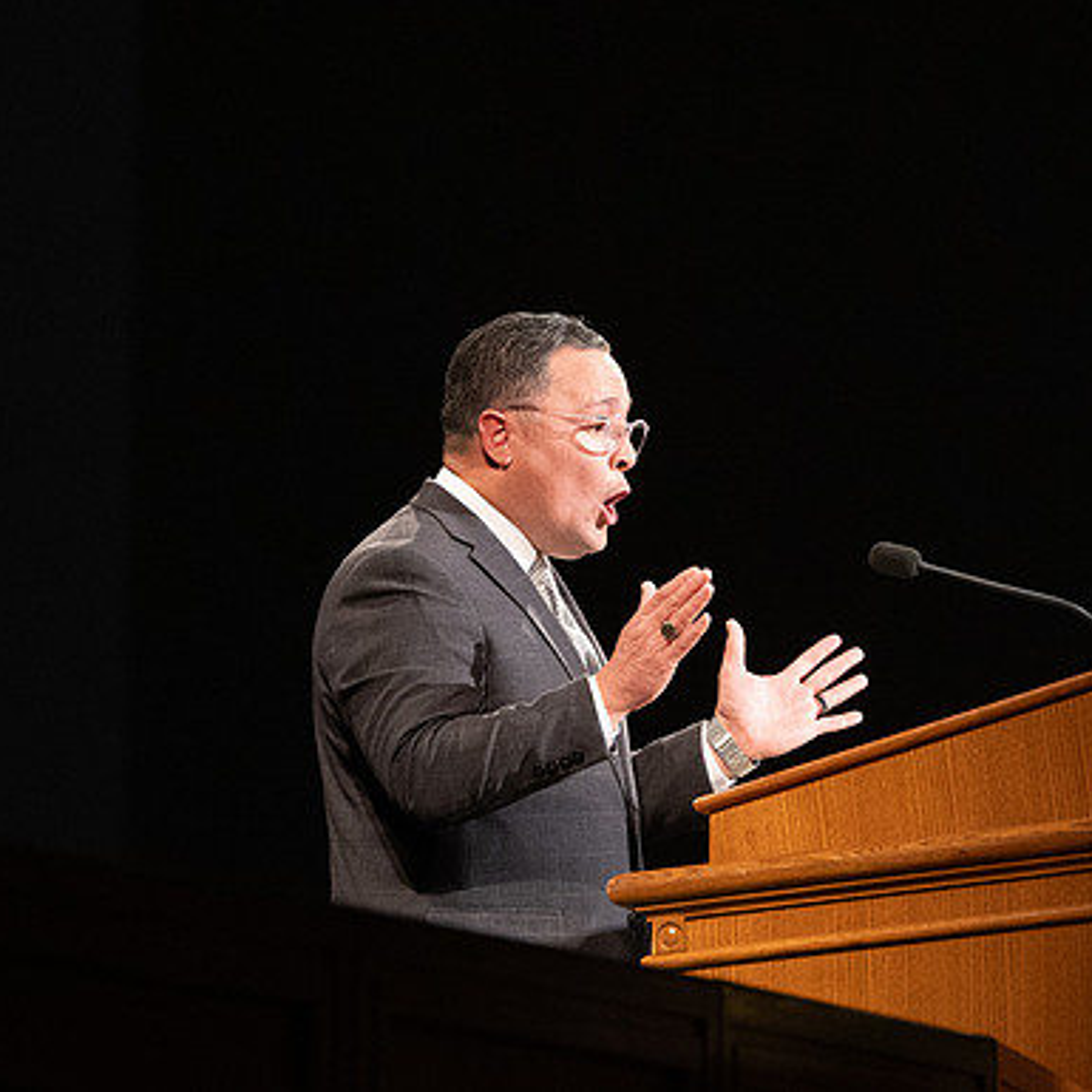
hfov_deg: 3.9
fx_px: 15918
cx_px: 674
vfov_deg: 3.9
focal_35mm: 446
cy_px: 532
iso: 3200
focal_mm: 180
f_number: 3.5
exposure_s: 1/250
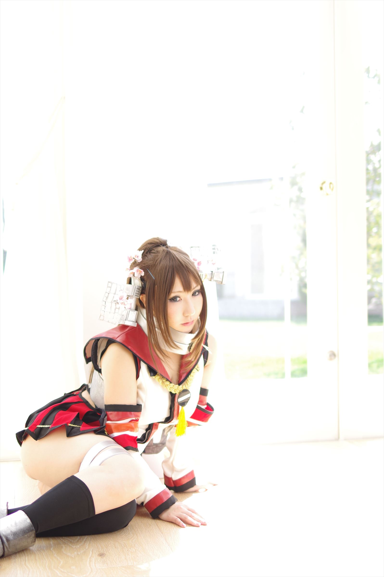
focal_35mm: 46
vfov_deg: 42.8
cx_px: 192
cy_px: 288
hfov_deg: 29.2
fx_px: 737
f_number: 2.2
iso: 100
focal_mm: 31
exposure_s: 1/180
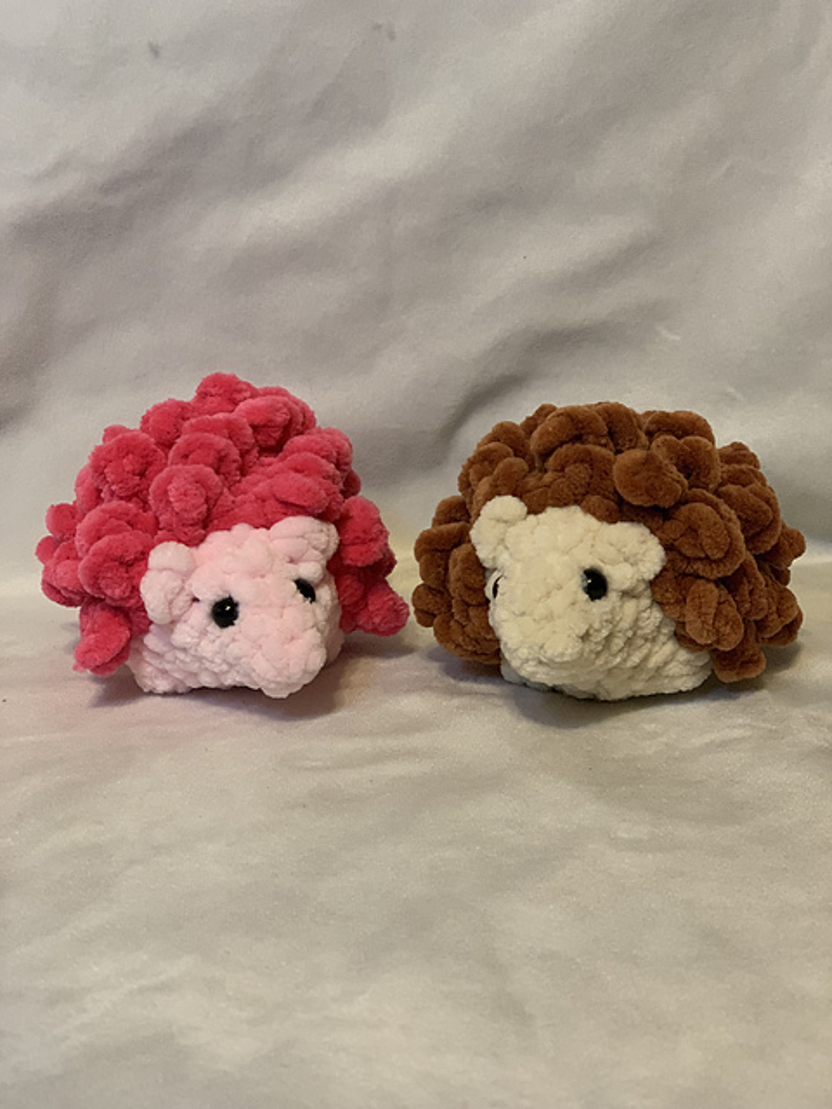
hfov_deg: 28.0
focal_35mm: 52
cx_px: 416
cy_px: 554
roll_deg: +2.3
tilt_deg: -14.3
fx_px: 1666
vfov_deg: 36.8
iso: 250
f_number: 2.4
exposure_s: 1/60
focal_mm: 6
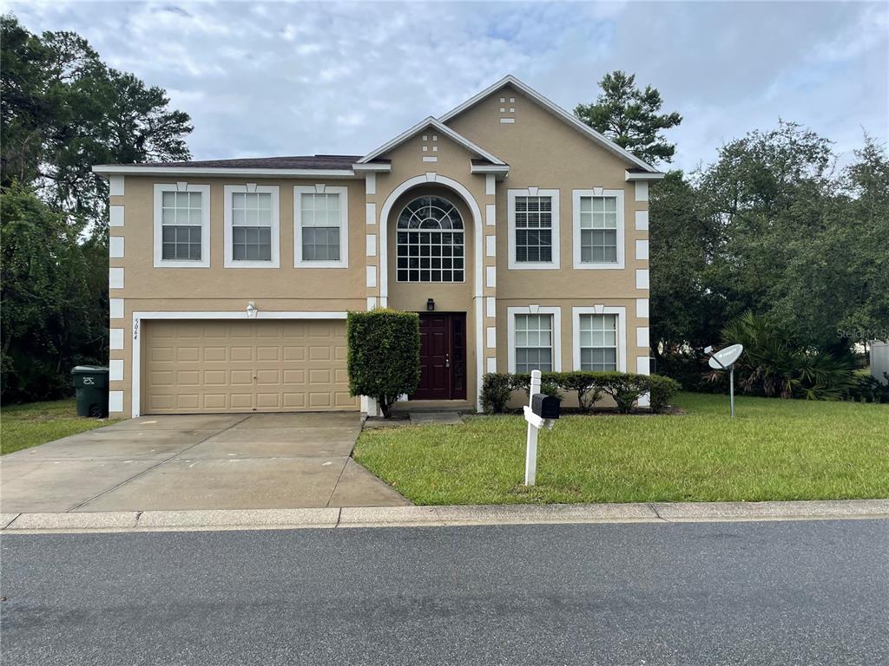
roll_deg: +0.5
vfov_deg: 53.1
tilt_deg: +1.6
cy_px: 333
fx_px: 668
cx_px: 444
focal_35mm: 26
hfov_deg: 67.3
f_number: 1.6
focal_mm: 4.2
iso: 32
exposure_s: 1/3205
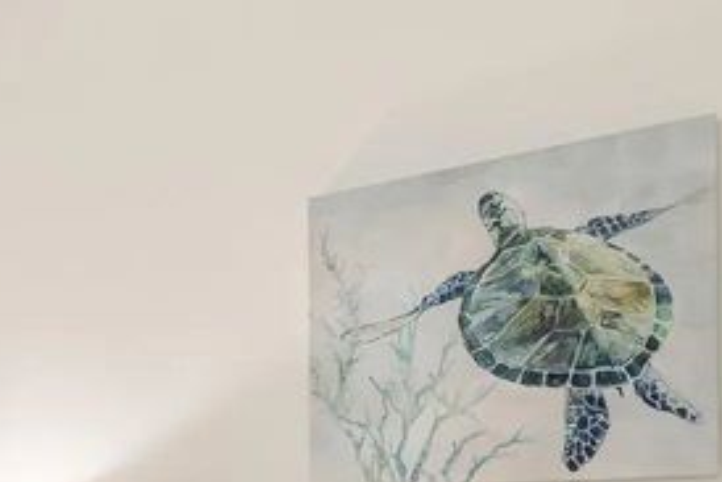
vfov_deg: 21.4
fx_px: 1180
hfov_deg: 24.4
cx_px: -422
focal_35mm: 59
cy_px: 579
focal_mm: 10.5
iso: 400
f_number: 9
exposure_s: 1/6
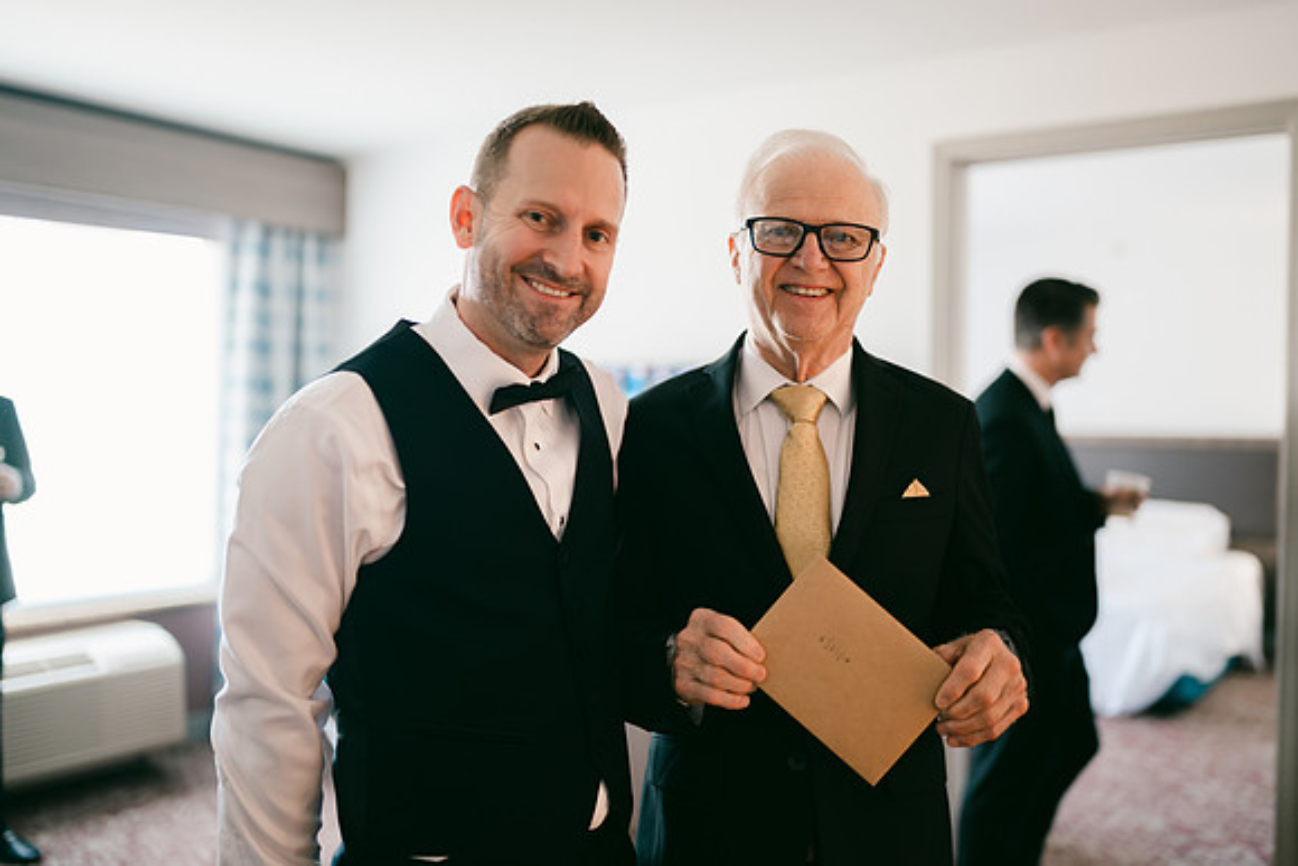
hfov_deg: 54.4
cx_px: 649
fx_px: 1262
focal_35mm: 35
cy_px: 433
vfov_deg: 37.9
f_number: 1.2
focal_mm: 35
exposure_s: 1/100
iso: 400
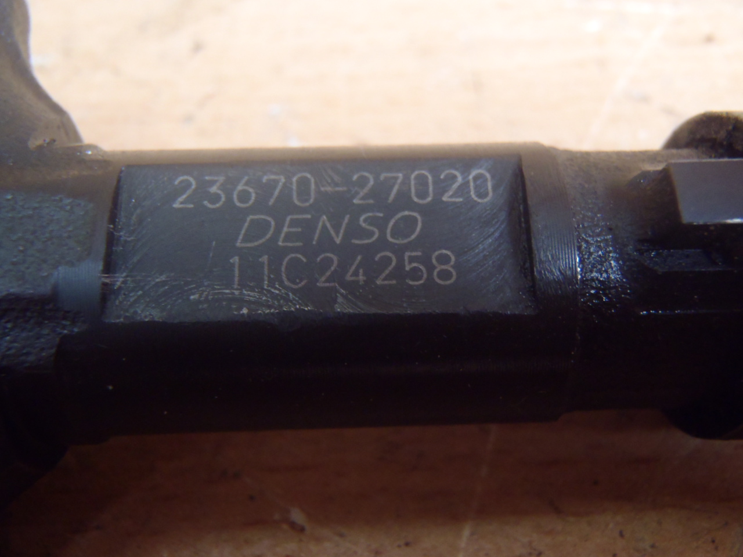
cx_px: 372
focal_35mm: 37
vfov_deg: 38.7
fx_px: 794
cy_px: 278
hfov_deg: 50.1
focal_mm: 6.64
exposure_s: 1/4
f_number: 4.7
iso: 320
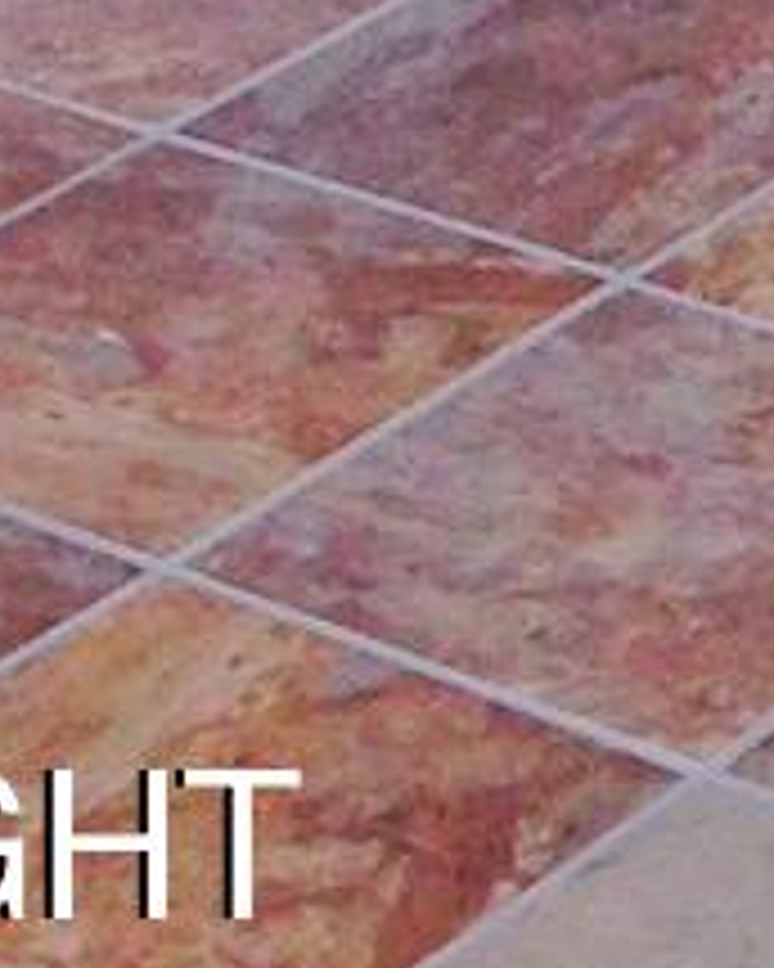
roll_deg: +4.5
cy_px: -2494
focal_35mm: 244
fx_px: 6987
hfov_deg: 6.3
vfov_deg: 6.7
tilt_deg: -2.4
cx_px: 1188
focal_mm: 4.12
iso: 64
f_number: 2.4
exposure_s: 1/40
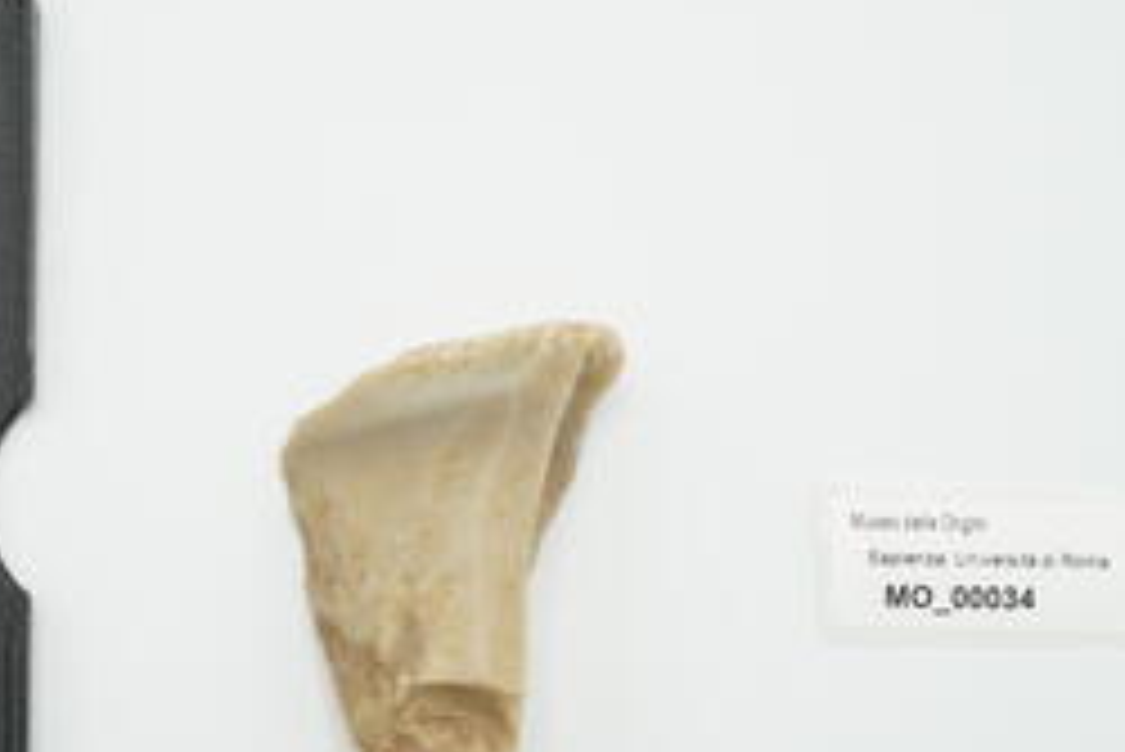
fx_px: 2250
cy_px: 518
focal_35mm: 72
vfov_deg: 18.9
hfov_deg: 28.0
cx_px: 432
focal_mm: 25
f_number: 16
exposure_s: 1/10
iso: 100
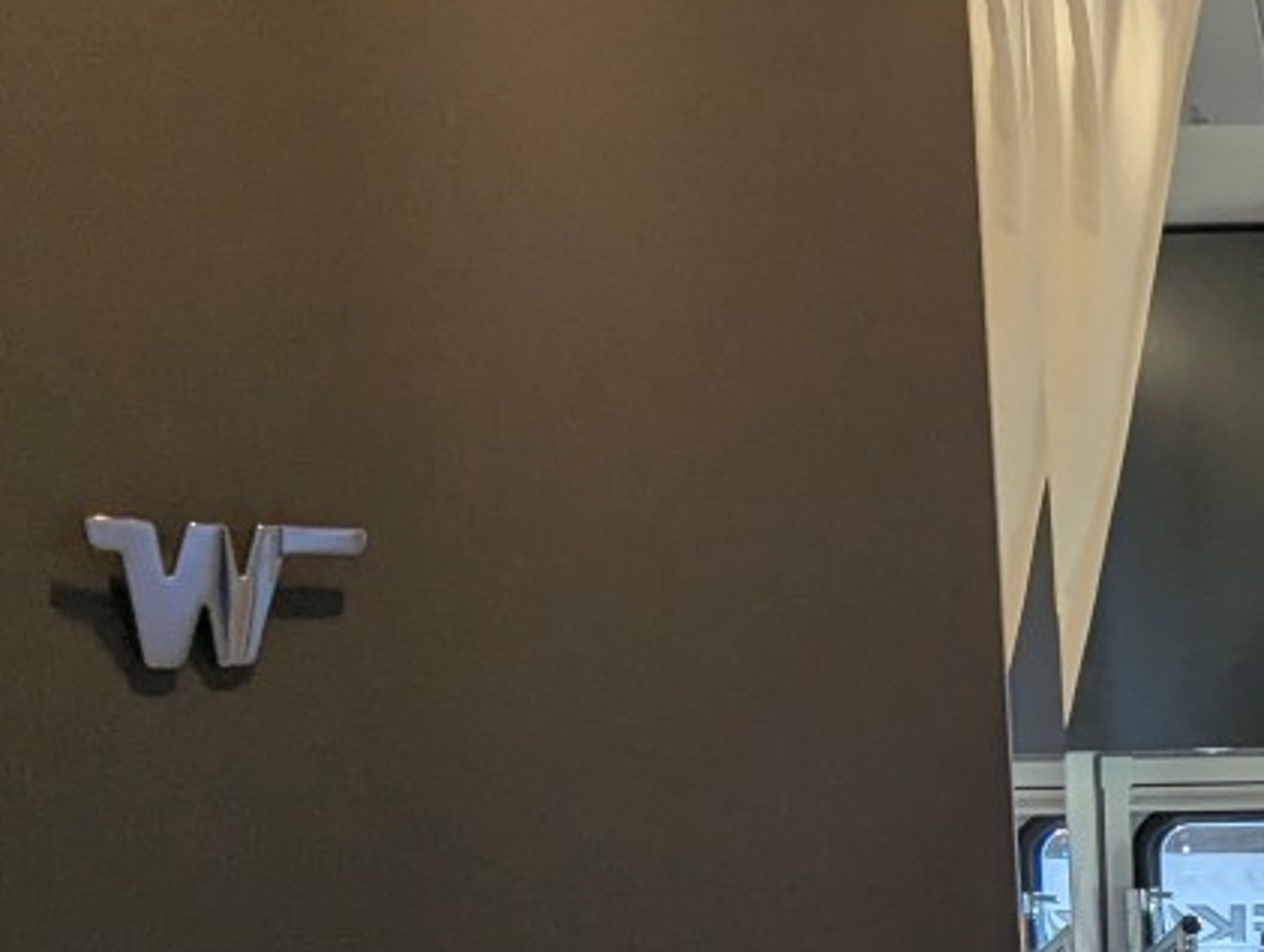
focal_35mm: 53
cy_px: 967
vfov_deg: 26.1
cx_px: 1329
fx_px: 1938
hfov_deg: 32.5
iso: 123
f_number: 2.2
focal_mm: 2.35
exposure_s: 1/112
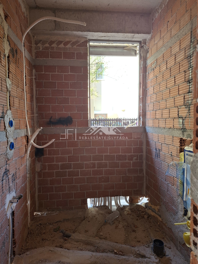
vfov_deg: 73.9
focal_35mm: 23
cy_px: 132
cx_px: 99
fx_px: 175
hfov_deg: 58.9
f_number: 1.8
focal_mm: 5.54
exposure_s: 1/120
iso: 125
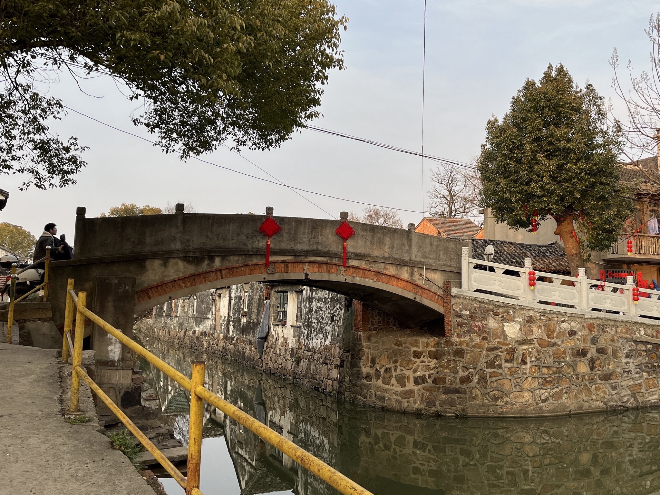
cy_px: 248
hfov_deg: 67.3
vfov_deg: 53.1
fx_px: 496
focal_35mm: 26
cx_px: 330
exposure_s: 1/705
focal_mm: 5.1
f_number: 1.6
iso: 50
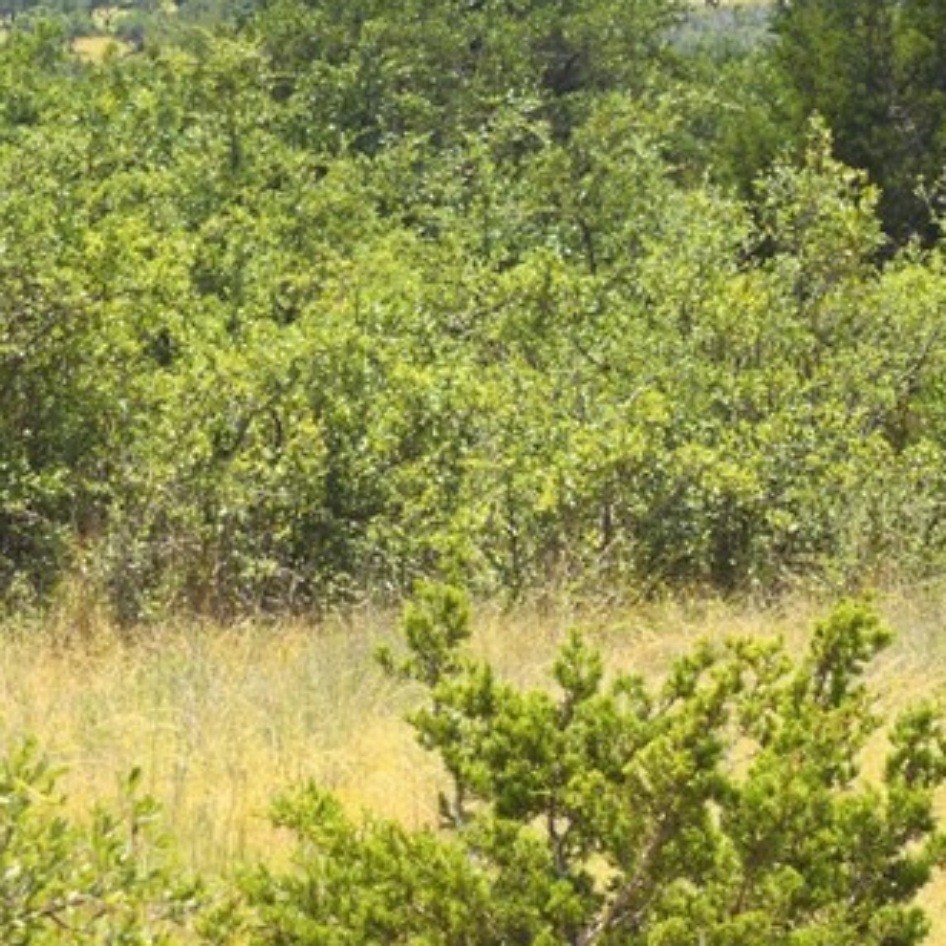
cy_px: 221
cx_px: -143
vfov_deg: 6.4
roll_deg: +0.3
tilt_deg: -2.5
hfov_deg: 6.4
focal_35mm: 274
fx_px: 8472
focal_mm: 16.9
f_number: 2.8
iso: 25
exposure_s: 1/638
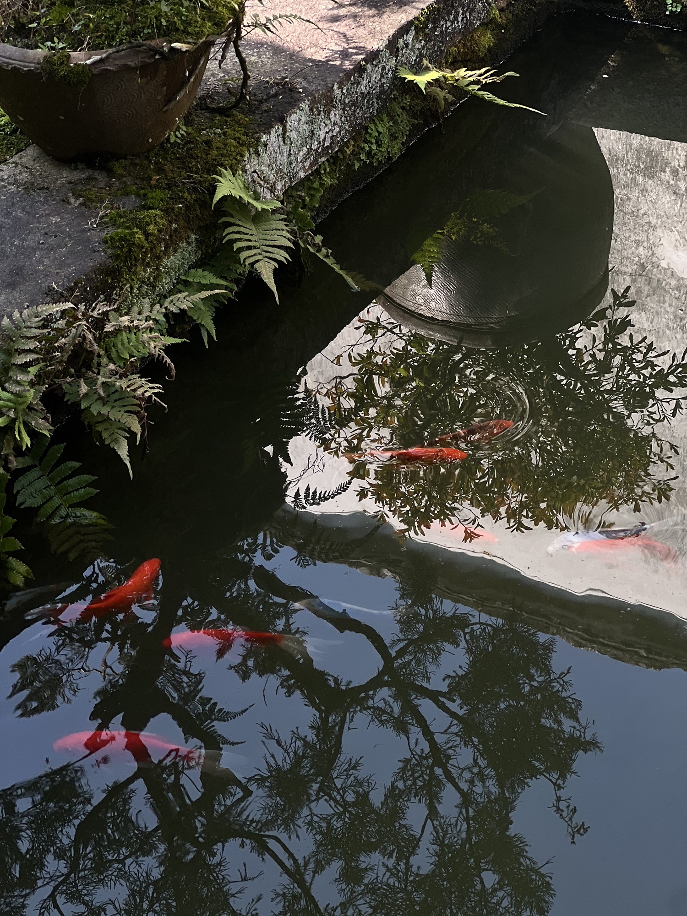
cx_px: 344
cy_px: 458
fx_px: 2038
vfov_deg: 25.3
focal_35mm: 77
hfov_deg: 19.1
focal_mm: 9
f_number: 2.8
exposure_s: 1/121
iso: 32
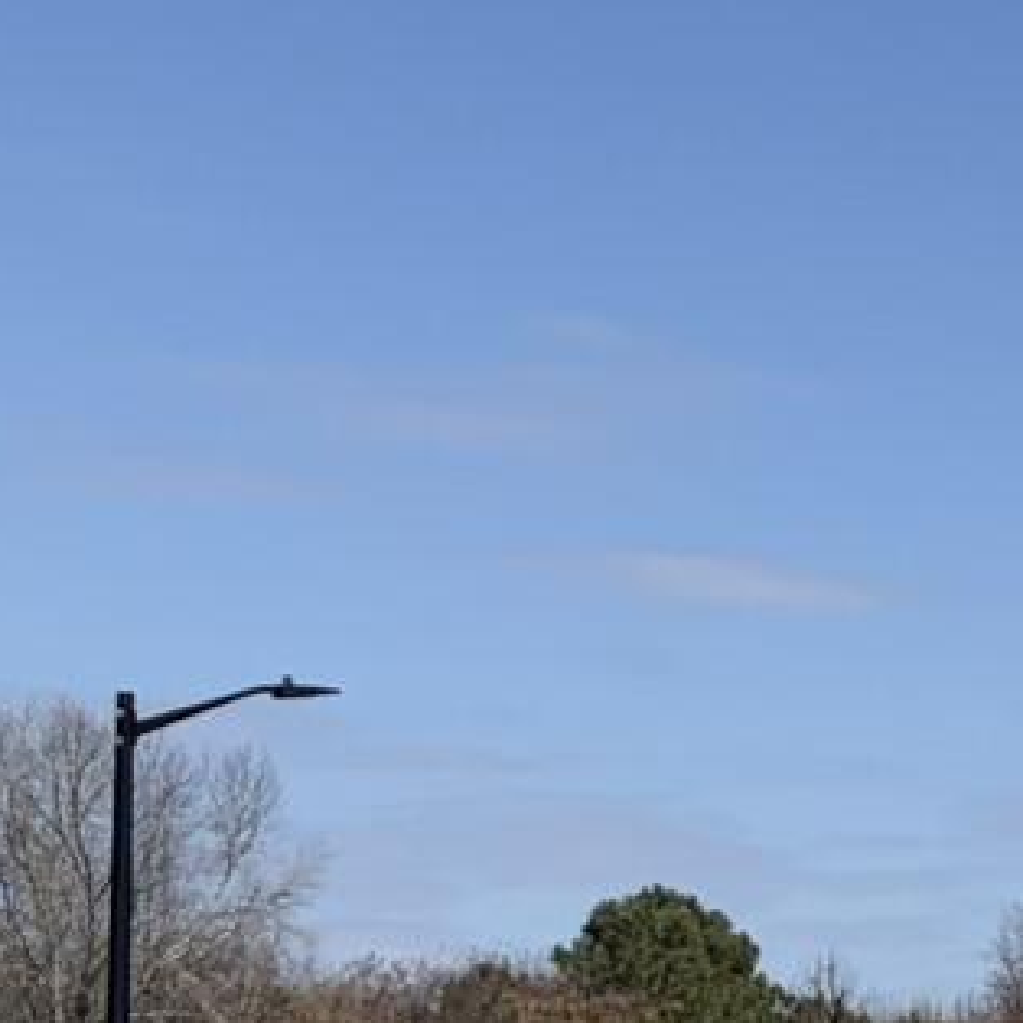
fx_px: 5015
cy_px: 1039
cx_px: 3056
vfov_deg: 11.5
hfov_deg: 9.3
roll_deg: +0.2
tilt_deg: +4.4
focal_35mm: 150
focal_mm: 5.96
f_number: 1.6
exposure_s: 1/7813
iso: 64
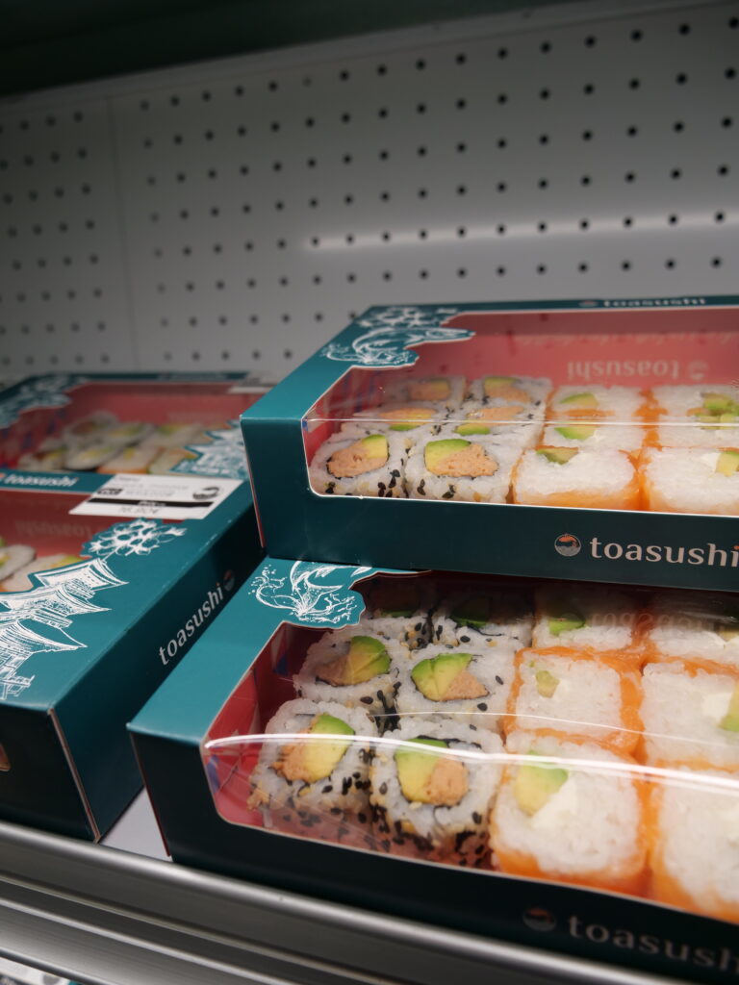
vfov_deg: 71.6
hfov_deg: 56.8
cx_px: 370
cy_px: 492
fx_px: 683
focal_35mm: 24
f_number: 3.5
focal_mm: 12
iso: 200
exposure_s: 1/160
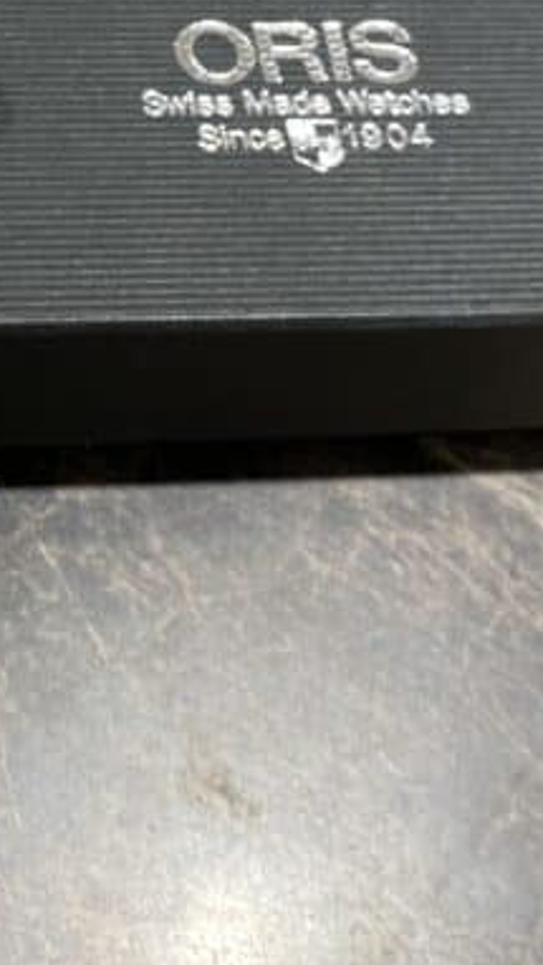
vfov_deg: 26.6
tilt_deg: -57.3
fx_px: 1944
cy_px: 45
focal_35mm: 76
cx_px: -197
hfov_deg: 15.0
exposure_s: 1/100
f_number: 1.8
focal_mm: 4.25
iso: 125
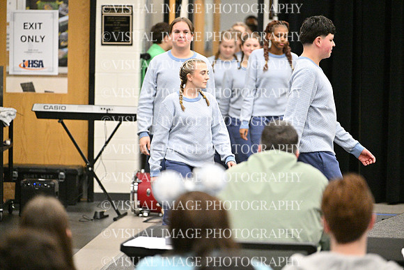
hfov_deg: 13.7
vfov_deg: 9.2
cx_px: 202
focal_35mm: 150
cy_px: 135
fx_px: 1684
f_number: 2.8
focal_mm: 150
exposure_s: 1/1000
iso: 12800
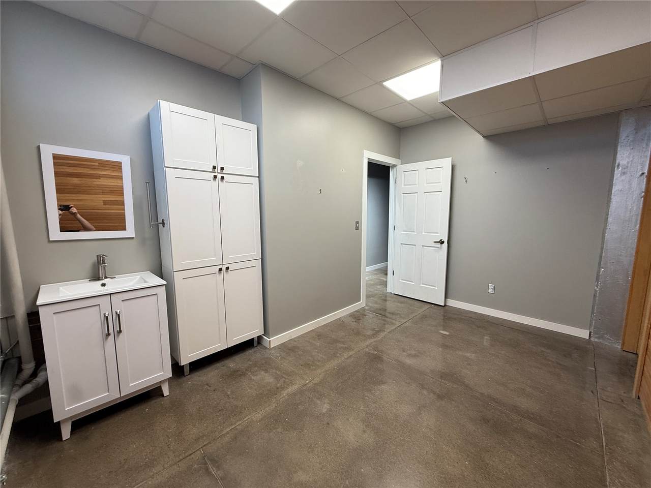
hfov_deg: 102.1
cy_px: 244
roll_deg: -1.2
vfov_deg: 85.7
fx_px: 263
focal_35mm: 14
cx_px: 326
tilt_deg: -6.6
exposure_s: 1/120
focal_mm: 2.22
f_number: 2.2
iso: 125
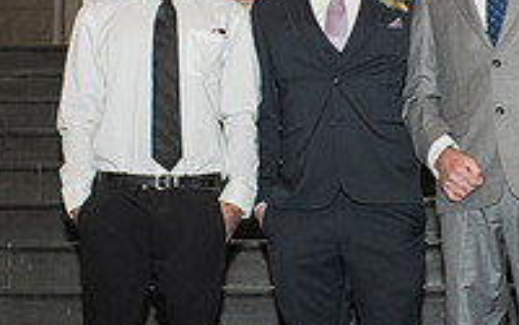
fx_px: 1754
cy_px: 113
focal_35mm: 124
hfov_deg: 16.8
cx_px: 374
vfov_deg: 10.6
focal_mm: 35
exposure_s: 1/200
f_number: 3.5
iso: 1000
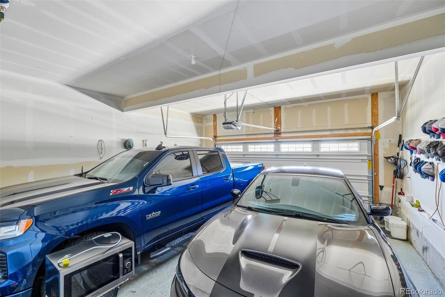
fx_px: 185
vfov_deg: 77.3
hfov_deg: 100.4
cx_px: 222
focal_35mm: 15
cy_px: 148
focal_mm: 10
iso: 800
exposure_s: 1/2.5
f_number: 8
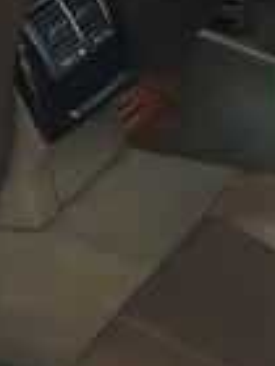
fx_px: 1091
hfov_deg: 13.5
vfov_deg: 17.7
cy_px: -123
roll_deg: -1.2
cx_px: 416
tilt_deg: -18.4
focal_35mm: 103
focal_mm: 4.15
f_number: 2.2
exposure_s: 1/25
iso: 200
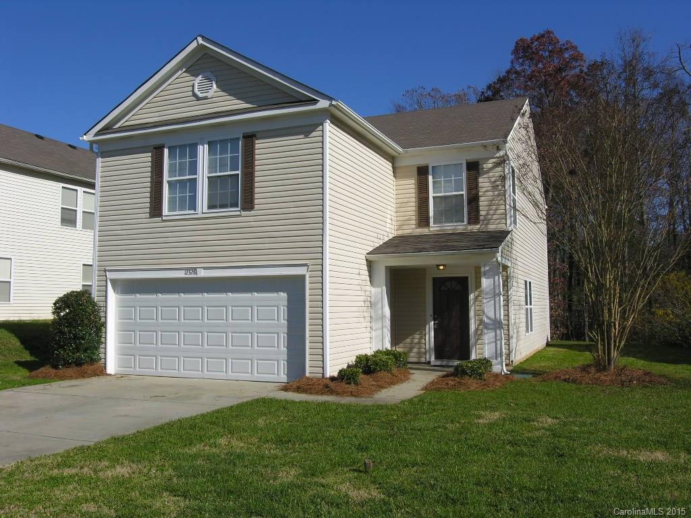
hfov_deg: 56.8
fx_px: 639
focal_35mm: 32
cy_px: 259
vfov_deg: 44.2
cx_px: 346
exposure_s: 1/269
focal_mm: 8.1
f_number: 7.2
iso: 50
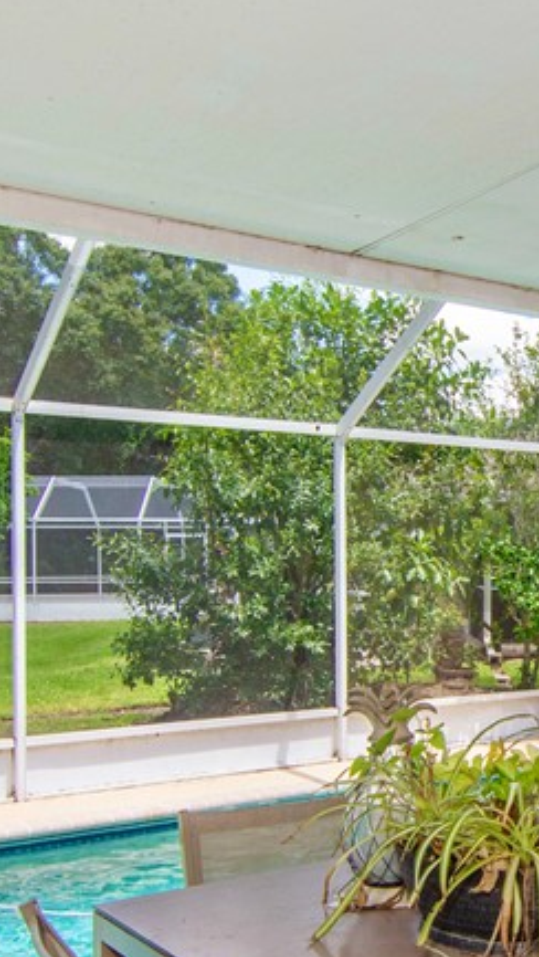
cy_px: 577
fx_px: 1099
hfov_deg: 25.2
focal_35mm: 43
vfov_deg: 46.8
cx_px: 625
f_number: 6.3
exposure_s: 1/160
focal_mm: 11
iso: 320
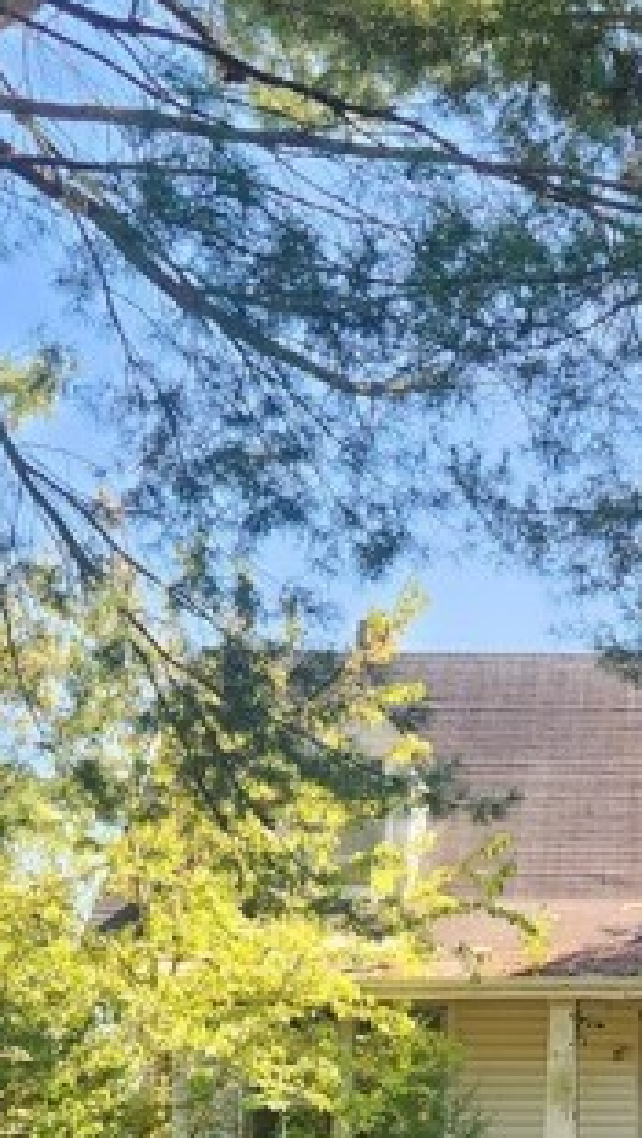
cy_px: 1050
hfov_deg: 18.7
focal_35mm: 62
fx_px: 1871
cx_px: 712
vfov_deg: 32.0
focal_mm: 5.4
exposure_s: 1/180
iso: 25
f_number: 1.8
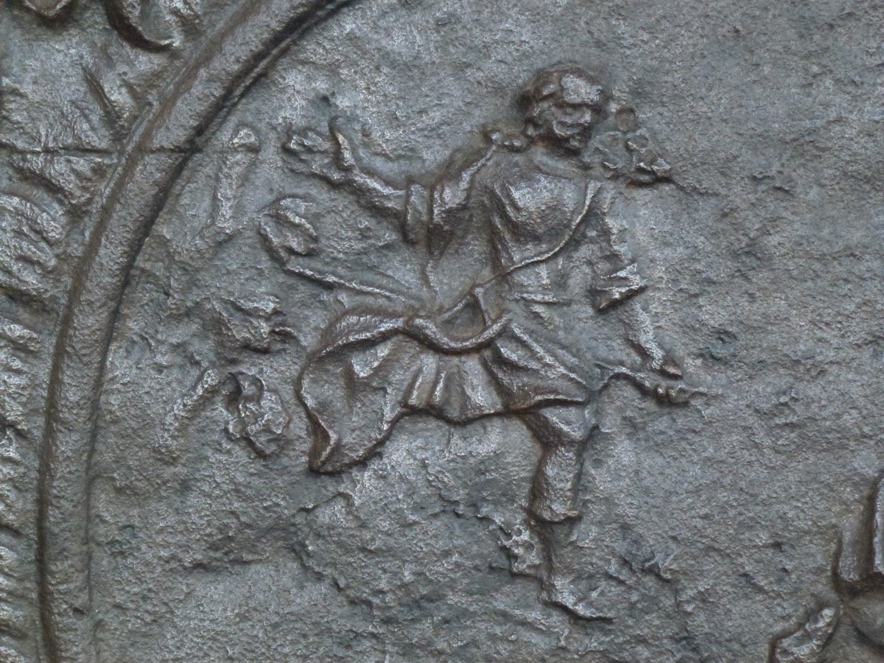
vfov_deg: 13.1
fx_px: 2886
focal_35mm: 113
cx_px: 442
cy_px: 332
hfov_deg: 17.4
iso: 400
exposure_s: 1/60
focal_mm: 20.2
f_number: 5.1
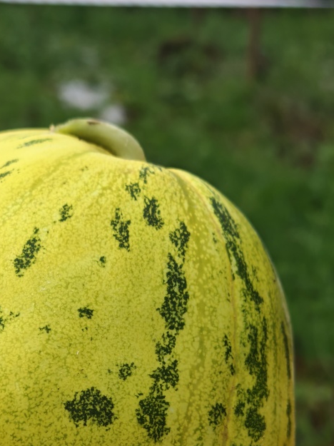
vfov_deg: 23.4
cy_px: 369
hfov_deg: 17.8
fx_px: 1056
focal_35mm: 82
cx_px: 59
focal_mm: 6.67
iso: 50
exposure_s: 1/840
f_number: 1.9
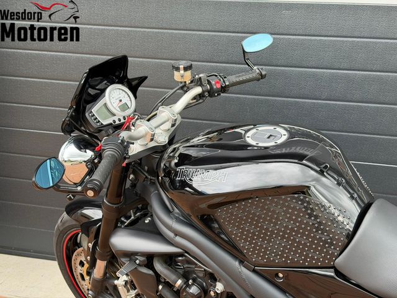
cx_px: 198
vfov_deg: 30.3
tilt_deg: -16.4
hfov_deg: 39.7
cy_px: 149
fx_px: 550
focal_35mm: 48
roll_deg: -2.1
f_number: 1.78
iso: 80
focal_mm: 6.76
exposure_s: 1/320
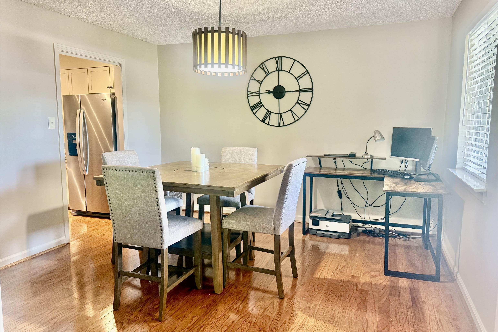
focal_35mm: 25
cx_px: 249
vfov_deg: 51.3
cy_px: 161
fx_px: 346
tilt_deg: -6.5
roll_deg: +0.0
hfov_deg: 71.5
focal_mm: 6.76
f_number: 1.78
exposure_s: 1/60
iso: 400
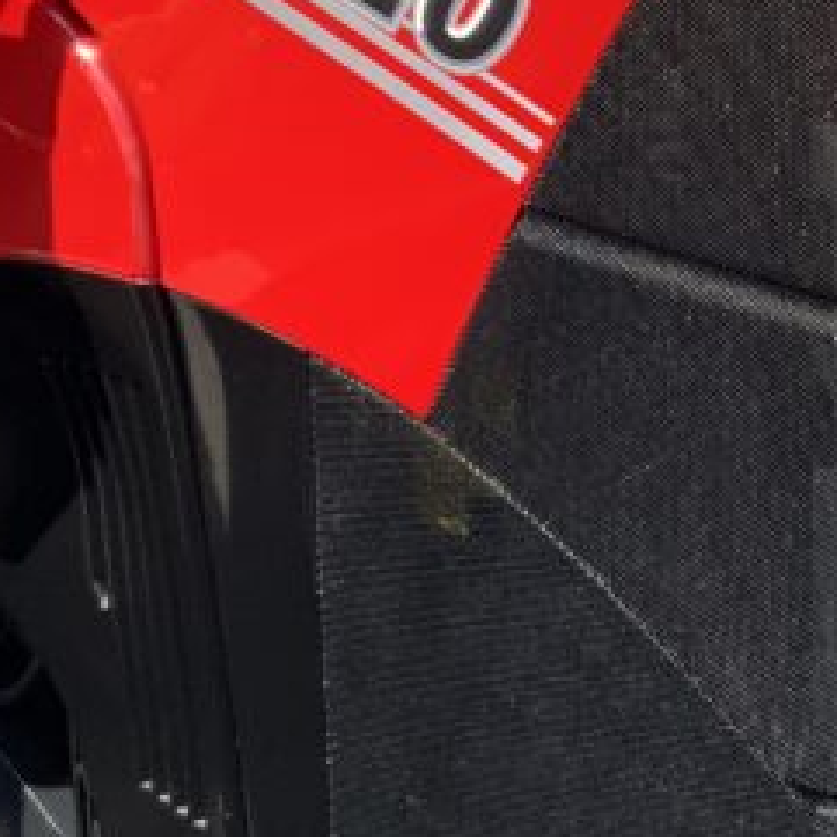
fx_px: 2982
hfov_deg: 15.6
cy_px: 181
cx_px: 900
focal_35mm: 109
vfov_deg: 15.9
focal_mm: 3
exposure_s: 1/898
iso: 16
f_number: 1.8
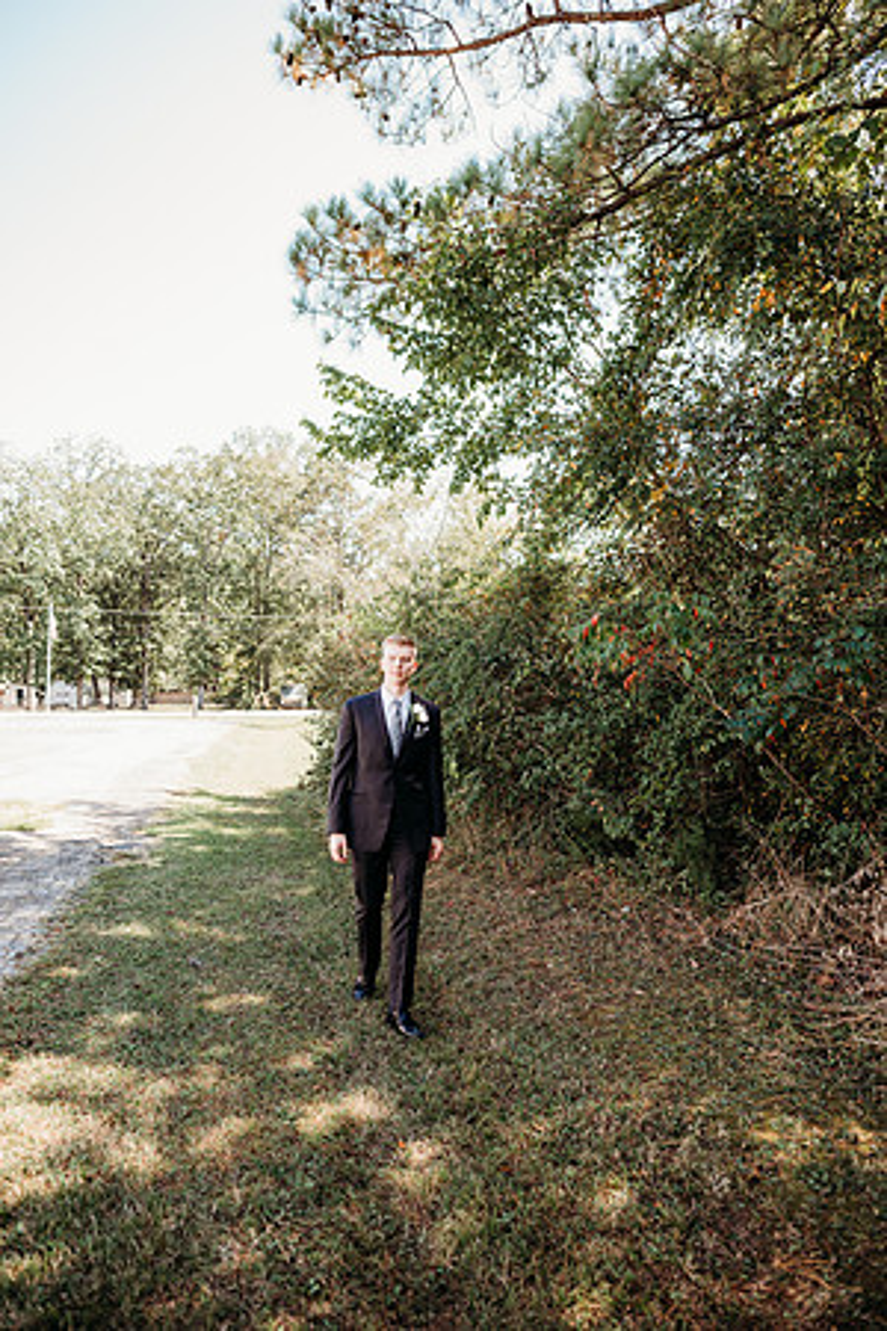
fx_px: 887
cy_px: 666
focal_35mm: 24
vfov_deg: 73.7
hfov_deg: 53.1
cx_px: 444
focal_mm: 24
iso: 200
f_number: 2.8
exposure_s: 1/400
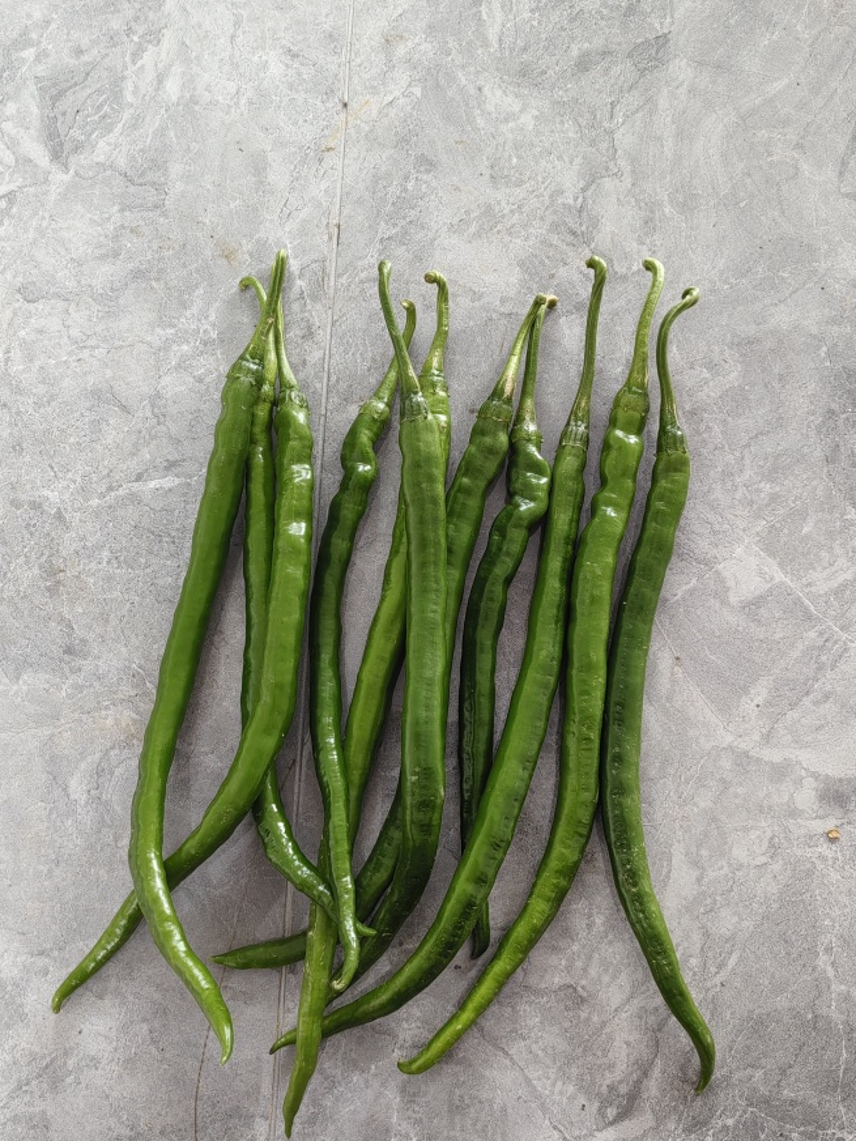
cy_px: 581
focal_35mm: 33
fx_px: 1088
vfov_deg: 55.3
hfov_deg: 42.9
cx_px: 396
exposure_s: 1/100
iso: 250
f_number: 1.9
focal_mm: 5.52
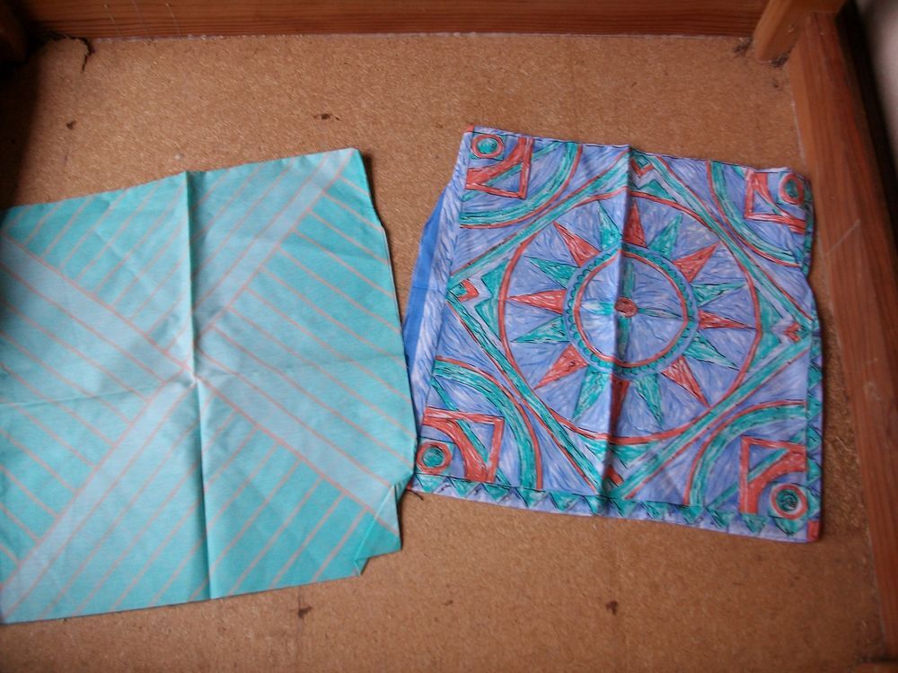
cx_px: 449
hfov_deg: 56.8
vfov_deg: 44.2
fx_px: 830
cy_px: 336
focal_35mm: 32
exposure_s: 1/49.1
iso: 80
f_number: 2.9
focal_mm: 5.7
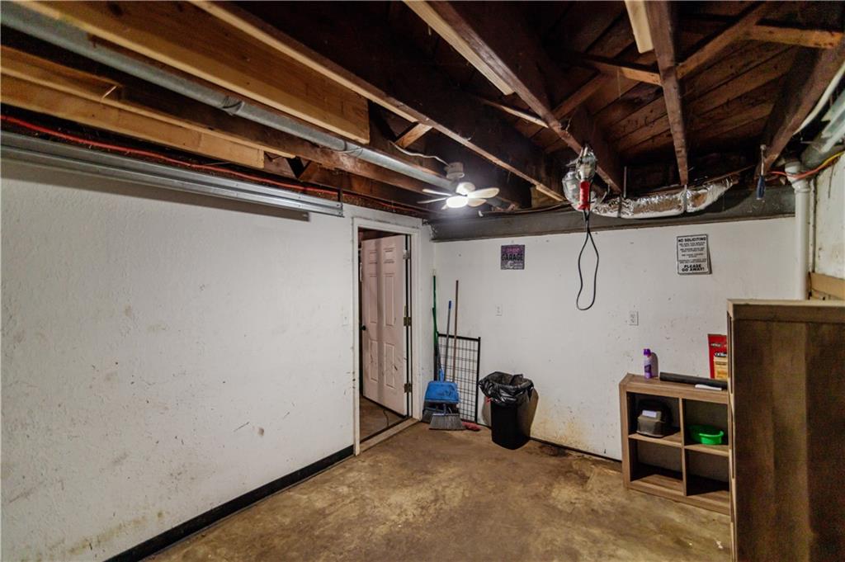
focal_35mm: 16
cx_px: 422
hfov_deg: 96.8
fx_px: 375
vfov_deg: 73.7
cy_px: 281
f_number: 2.8
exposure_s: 1/250
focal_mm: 16
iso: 500
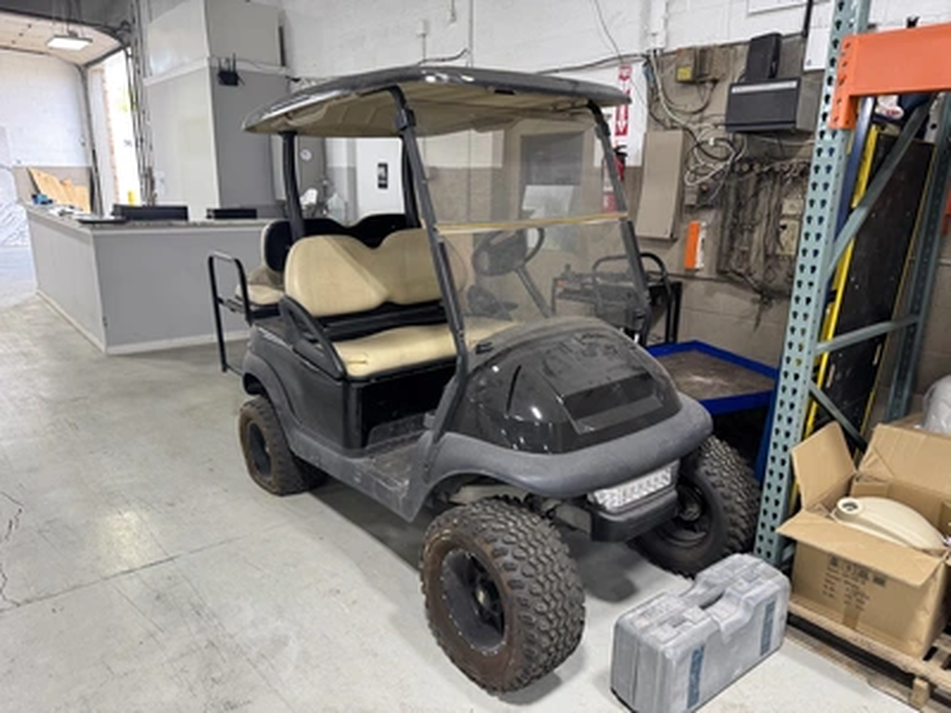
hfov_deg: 71.6
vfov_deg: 56.8
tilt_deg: -14.2
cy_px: 356
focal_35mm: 24
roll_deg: +0.6
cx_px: 476
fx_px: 659
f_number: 1.78
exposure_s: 1/120
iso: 200
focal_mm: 6.76
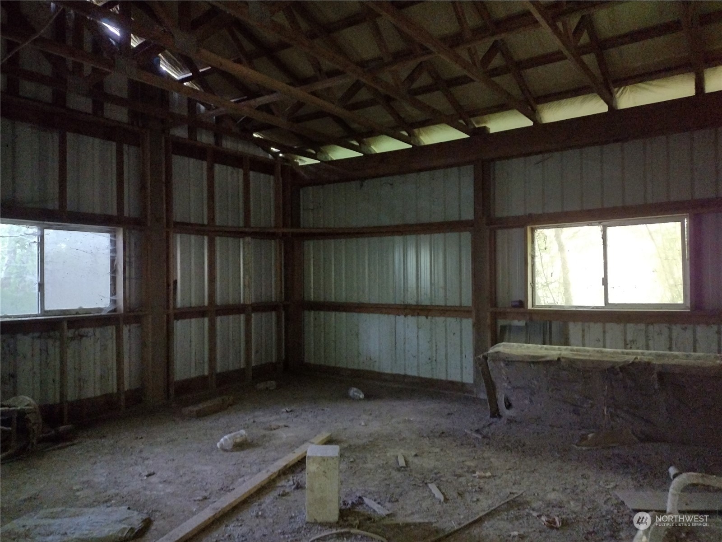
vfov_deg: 51.4
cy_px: 271
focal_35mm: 27
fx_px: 563
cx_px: 361
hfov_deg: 65.3
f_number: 1.7
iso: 1664
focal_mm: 4.71
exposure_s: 1/24
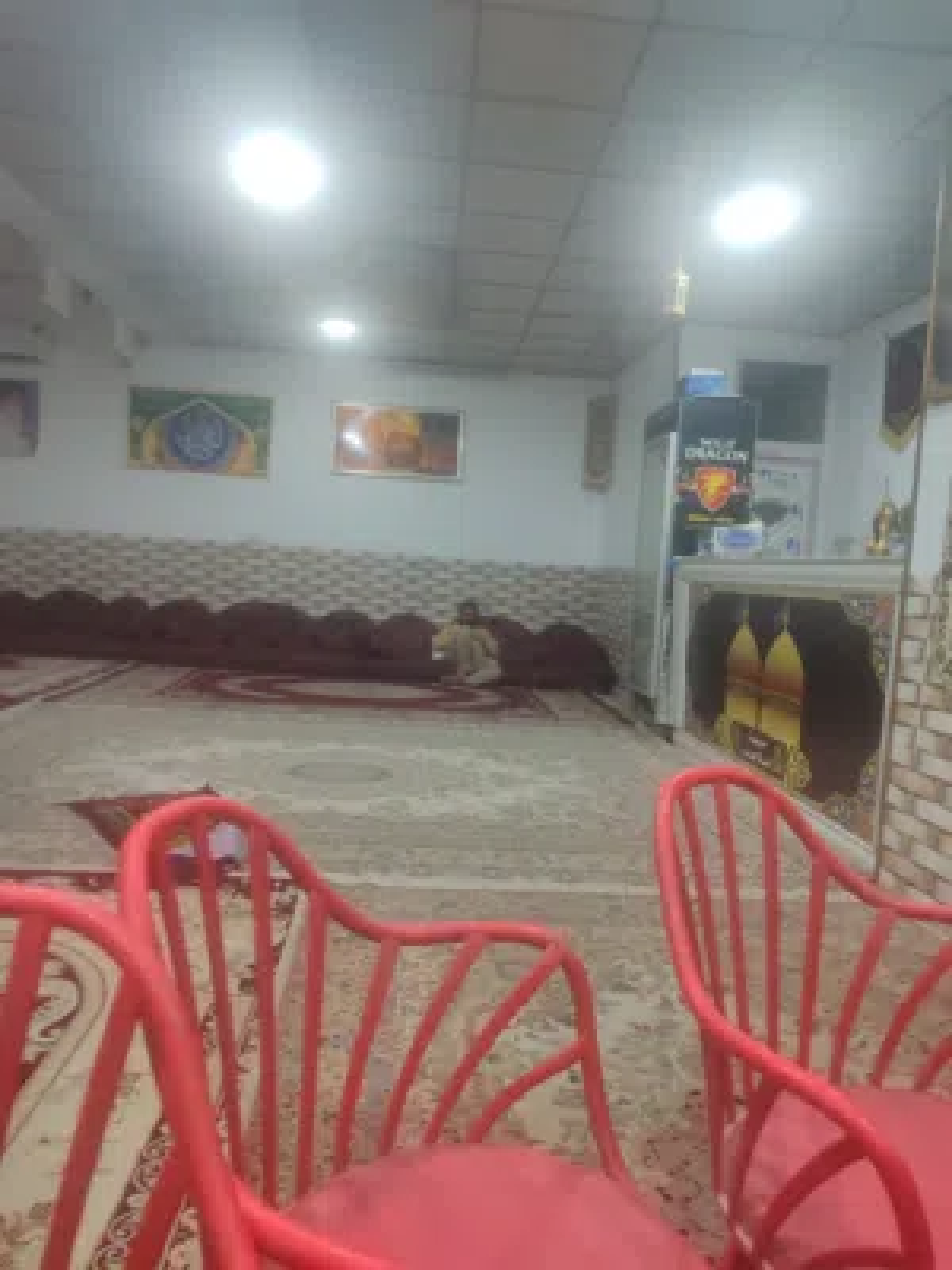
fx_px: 917
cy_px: 635
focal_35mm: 25
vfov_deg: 69.4
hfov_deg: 54.9
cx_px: 476
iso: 166
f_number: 1.89
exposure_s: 1/50
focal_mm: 5.95
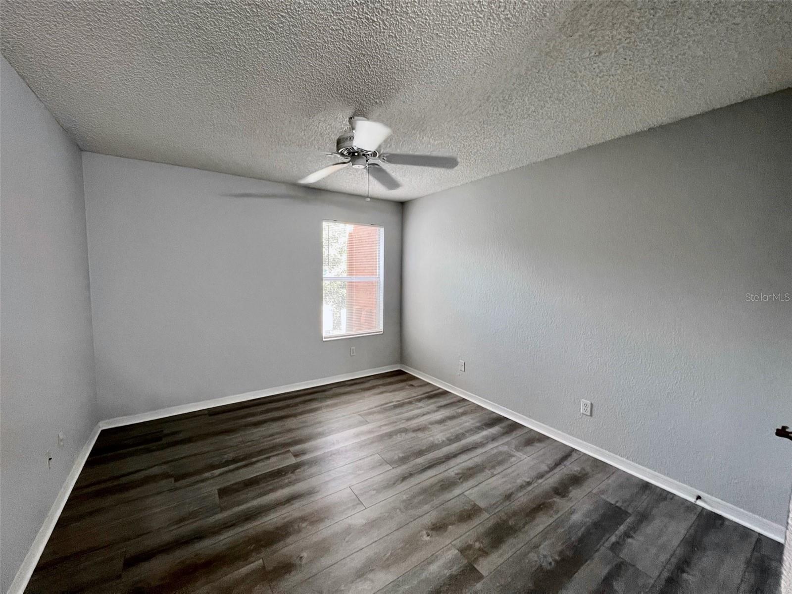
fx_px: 297
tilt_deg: -4.1
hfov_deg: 106.2
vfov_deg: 89.9
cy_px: 297
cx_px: 396
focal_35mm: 13
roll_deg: -0.1
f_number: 1.8
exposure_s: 1/120
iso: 200
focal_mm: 1.57
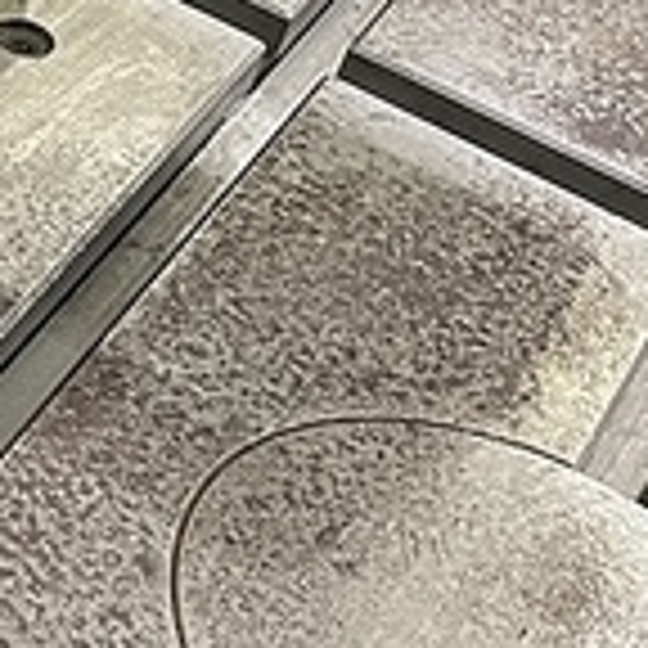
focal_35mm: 102
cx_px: -760
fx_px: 2160
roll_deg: -2.9
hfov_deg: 13.7
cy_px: -117
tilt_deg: -36.1
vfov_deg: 16.4
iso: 320
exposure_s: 1/57
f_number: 1.6
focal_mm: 4.2
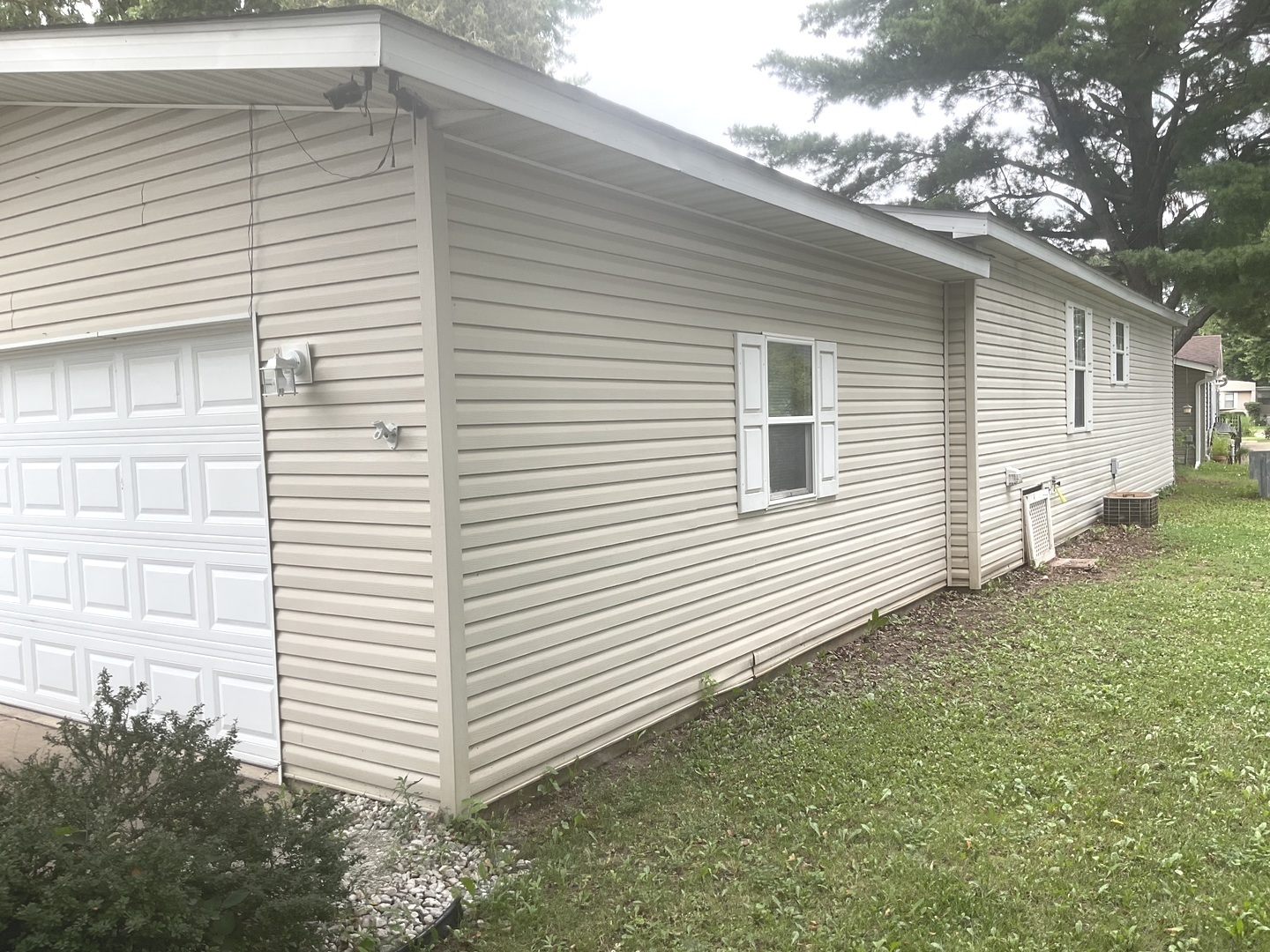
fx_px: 1064
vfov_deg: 48.2
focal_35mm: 29
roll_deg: +1.1
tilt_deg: -5.0
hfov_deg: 61.7
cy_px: 476
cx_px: 635
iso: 16
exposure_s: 1/261
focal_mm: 3
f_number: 1.8
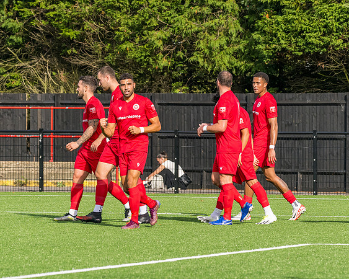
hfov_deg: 5.9
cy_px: 114
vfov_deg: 4.7
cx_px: 168
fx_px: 3364
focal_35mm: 326
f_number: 5
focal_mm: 135
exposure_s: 1/2500
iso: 400
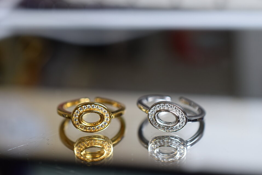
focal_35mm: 60
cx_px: 131
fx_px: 437
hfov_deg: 33.4
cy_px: 88
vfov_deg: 22.7
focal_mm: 40
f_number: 5
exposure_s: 1/100
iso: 400
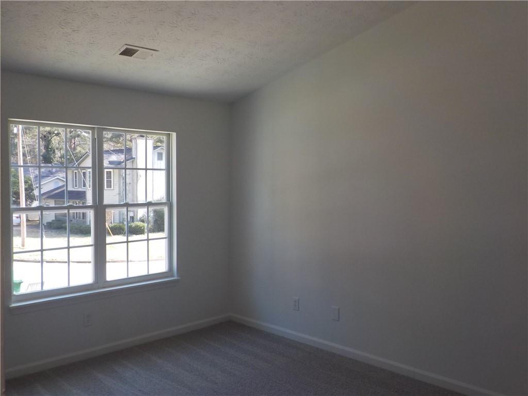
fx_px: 458
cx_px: 264
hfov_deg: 60.0
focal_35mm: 30
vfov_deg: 46.8
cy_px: 198
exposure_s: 1/80
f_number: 3.3
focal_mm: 4.1
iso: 125
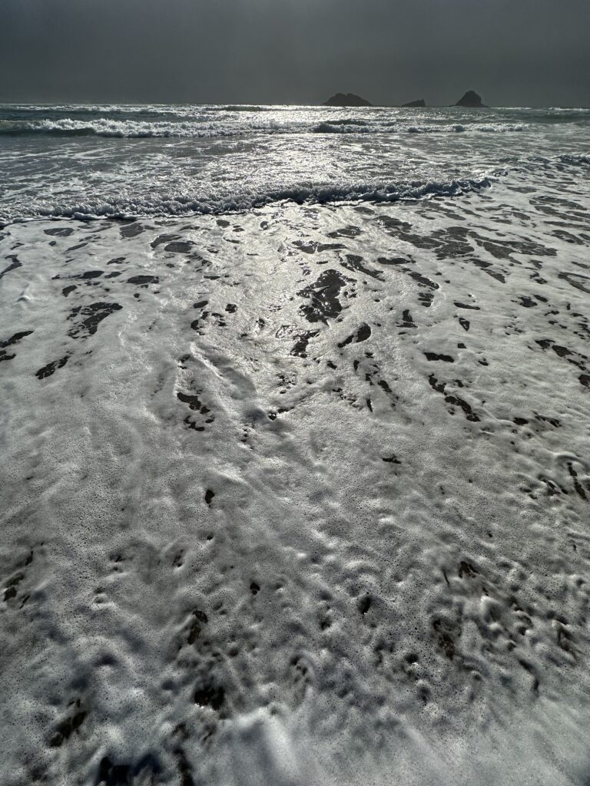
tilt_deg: -41.9
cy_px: 393
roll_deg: -0.4
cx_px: 295
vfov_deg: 102.1
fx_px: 318
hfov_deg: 85.7
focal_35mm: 14
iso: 40
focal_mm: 2.22
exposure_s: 1/9804
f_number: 2.2
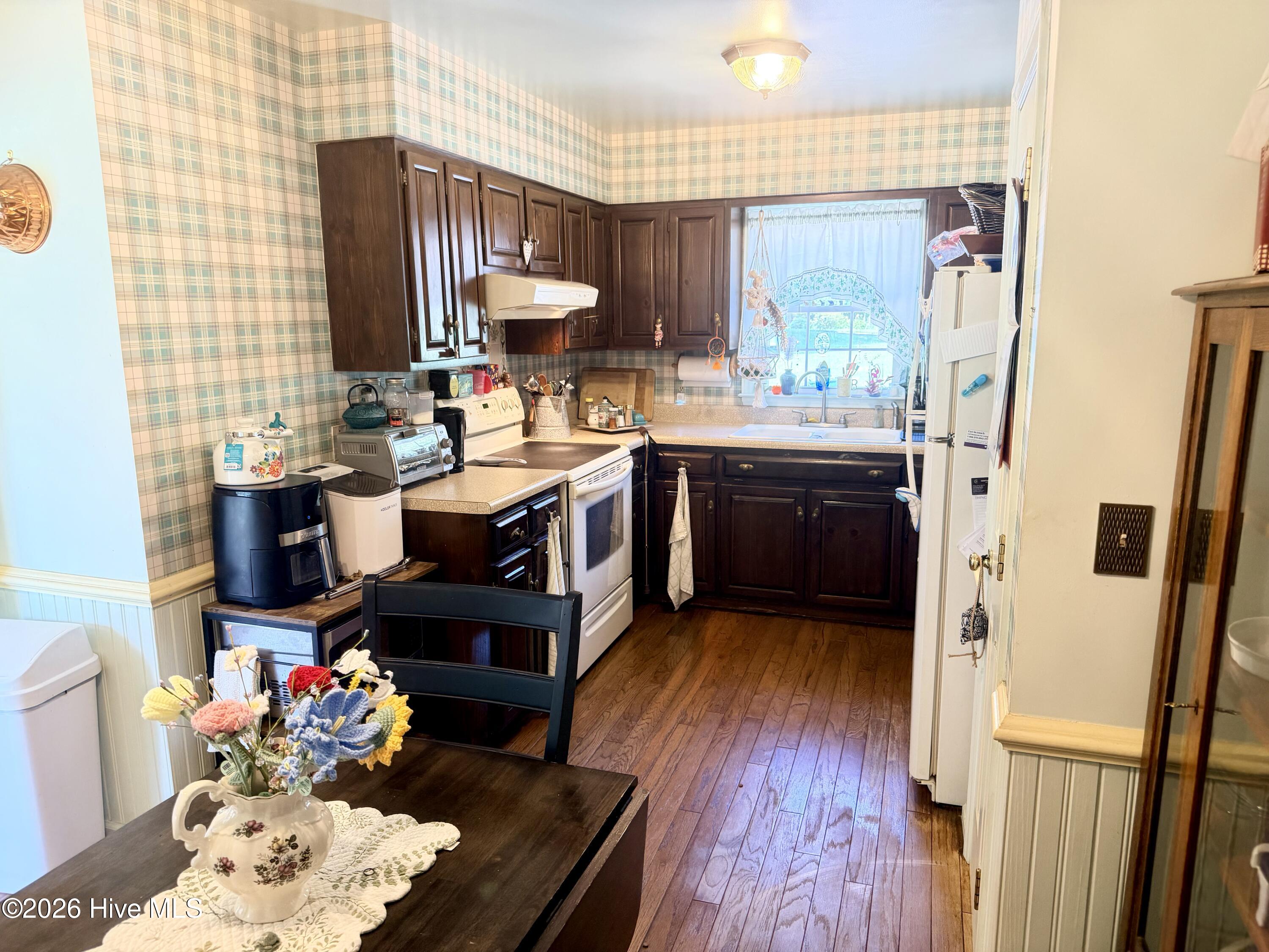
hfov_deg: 71.6
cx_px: 634
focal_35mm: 24
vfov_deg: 56.8
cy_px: 476
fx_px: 880
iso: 320
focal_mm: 6.76
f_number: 1.78
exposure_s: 1/60
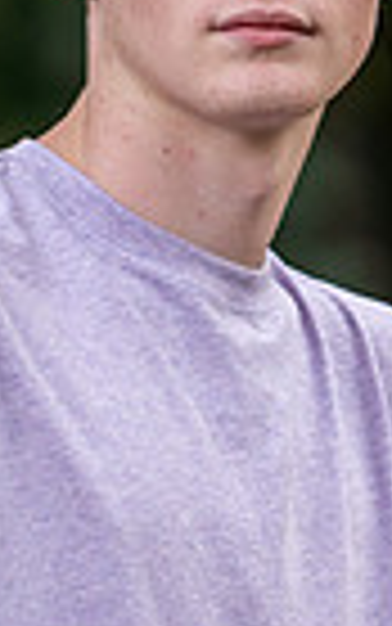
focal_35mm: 660
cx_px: 149
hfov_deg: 2.0
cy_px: 369
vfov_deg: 3.2
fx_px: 11270
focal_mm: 200
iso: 100
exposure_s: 1/250
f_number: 3.2
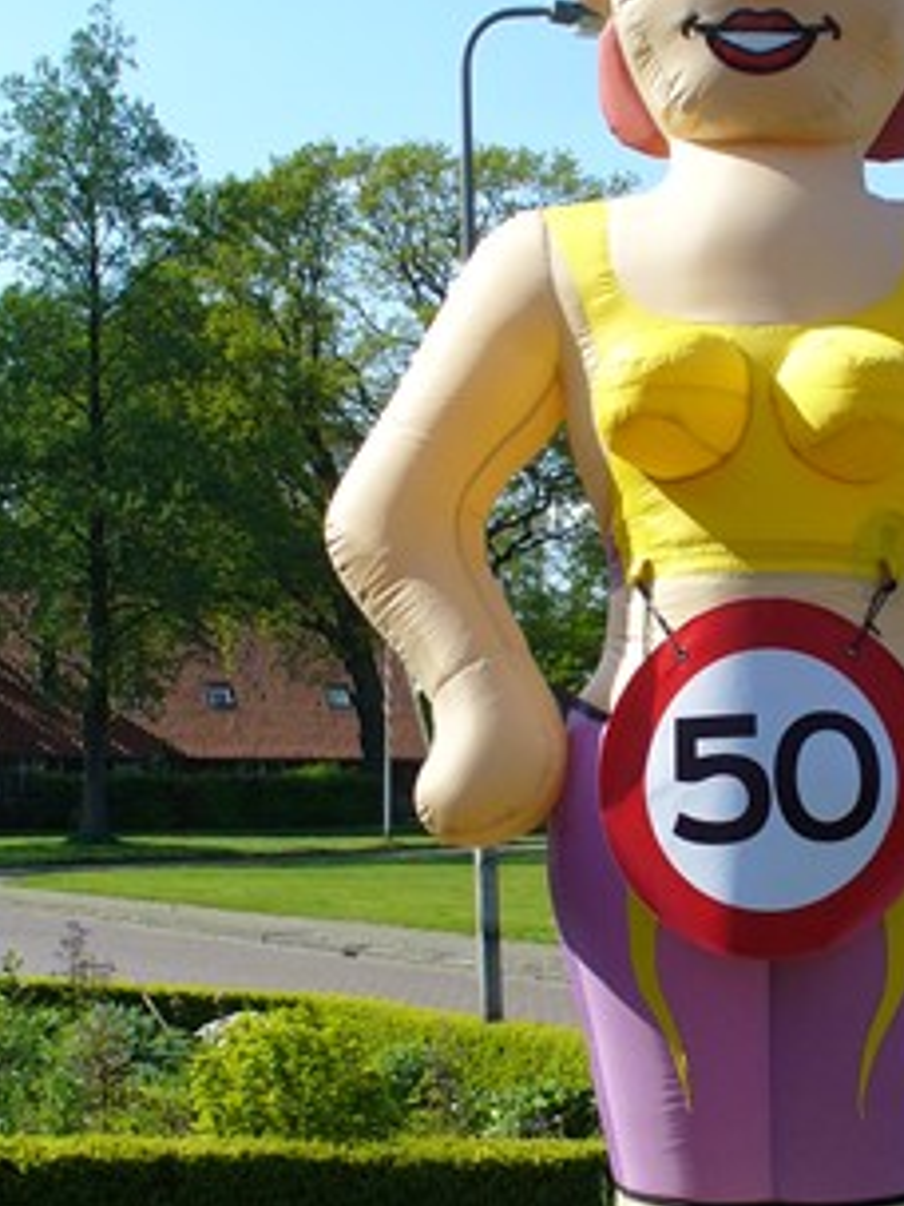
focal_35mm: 78
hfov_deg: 18.7
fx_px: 2716
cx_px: 726
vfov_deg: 25.0
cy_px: 738
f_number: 5.6
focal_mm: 6.1
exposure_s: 1/250
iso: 80
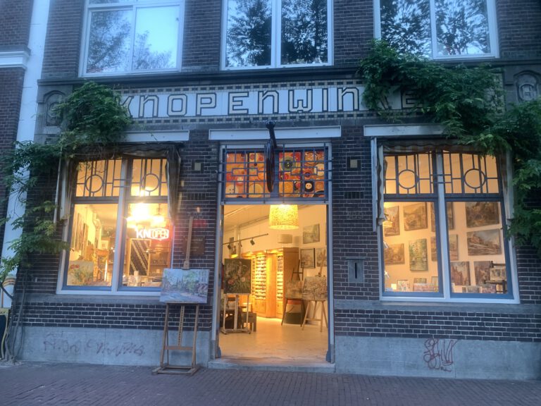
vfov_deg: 53.1
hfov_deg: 67.3
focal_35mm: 26
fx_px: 406
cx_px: 270
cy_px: 203
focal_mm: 4.25
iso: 160
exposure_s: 1/50
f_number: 1.8
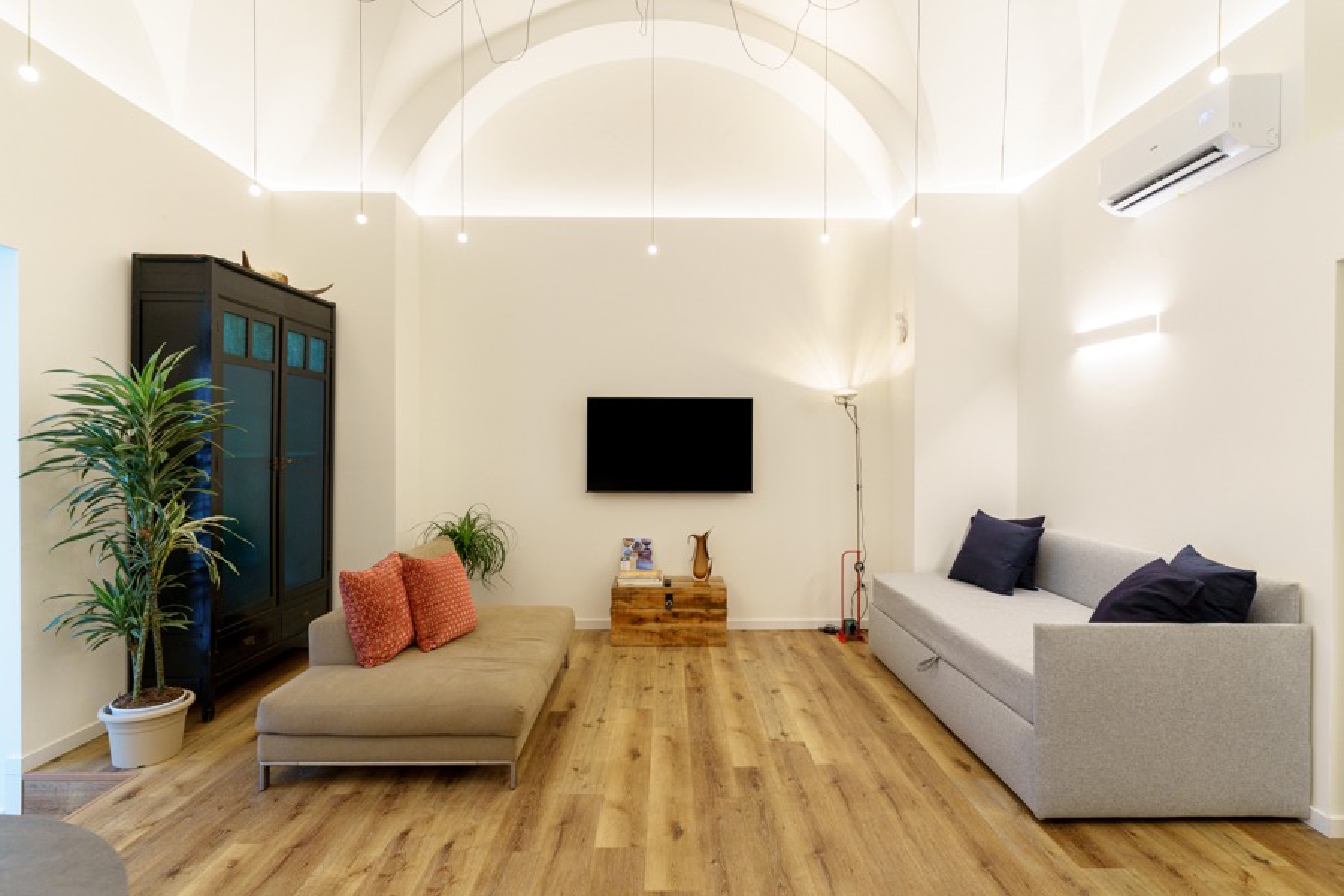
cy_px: 448
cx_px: 672
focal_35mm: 18
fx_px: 672
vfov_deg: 67.4
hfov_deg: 90.0
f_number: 5.6
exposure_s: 1/60
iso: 1000
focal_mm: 18
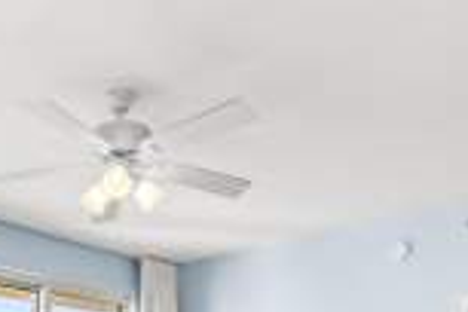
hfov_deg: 38.3
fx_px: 641
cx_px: 80
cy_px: 436
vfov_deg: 23.3
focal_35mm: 49
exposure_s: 1/15
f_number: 9
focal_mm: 10.5
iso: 400
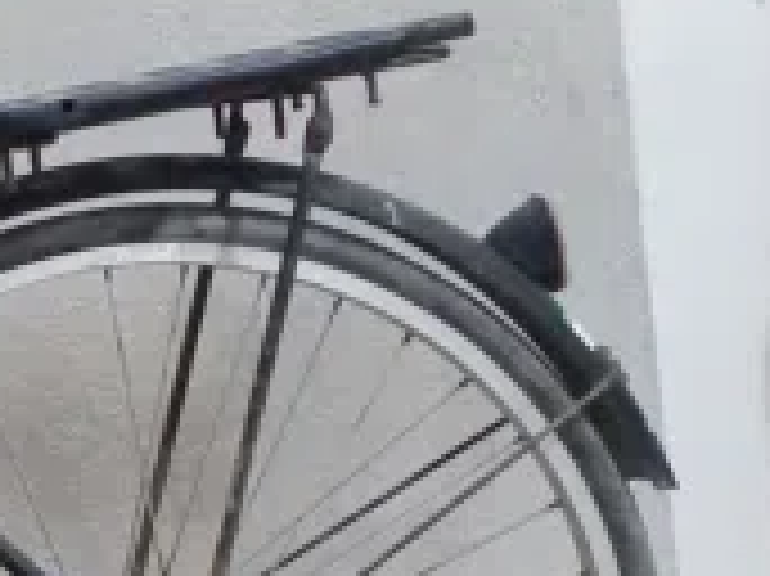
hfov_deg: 16.3
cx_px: -621
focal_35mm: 101
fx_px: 2245
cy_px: 513
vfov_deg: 14.5
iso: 3995
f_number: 1.8
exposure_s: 1/25
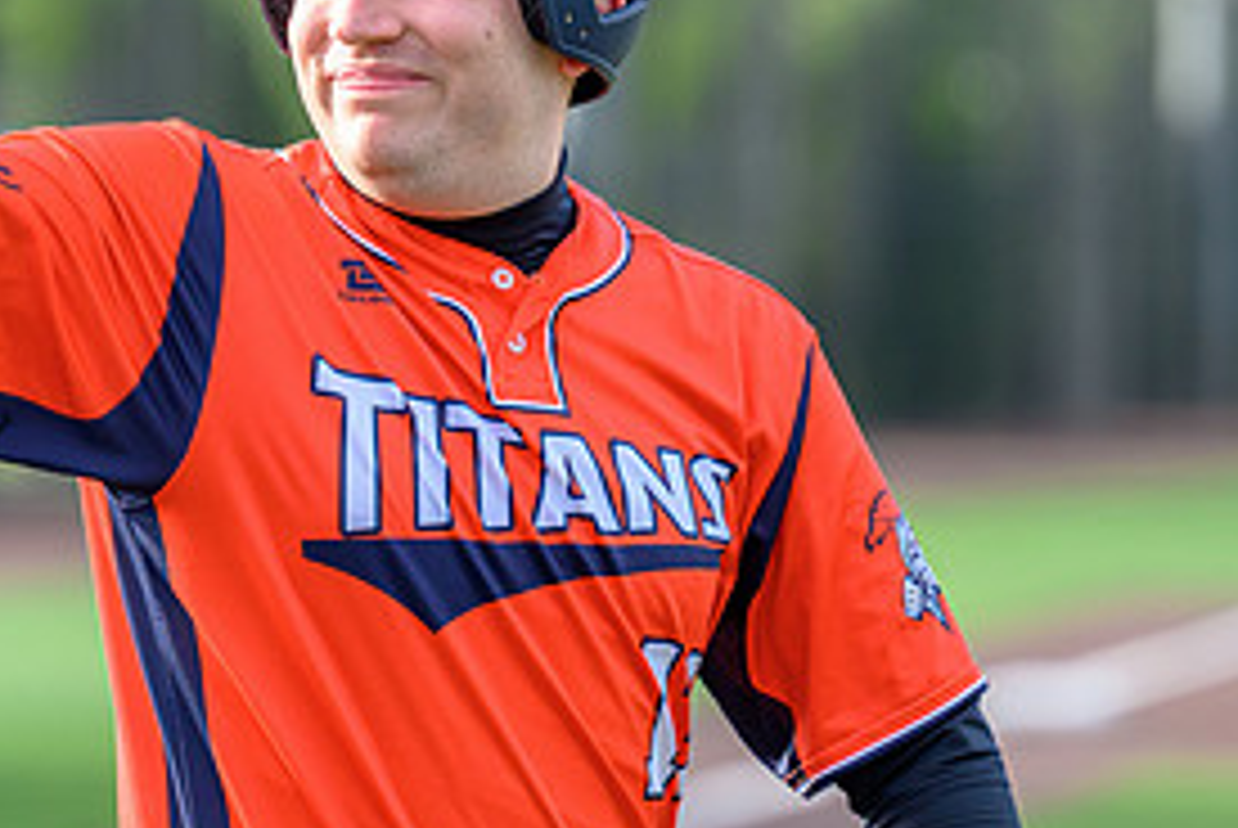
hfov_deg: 6.0
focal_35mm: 344
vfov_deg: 4.0
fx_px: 11842
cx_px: 312
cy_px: 359
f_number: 2.8
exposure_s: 1/2000
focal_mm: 145
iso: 560
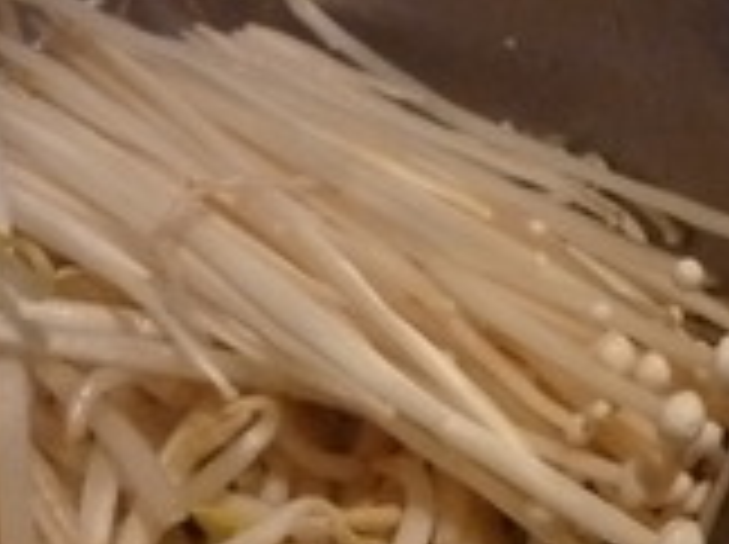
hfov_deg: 27.1
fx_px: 1367
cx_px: 824
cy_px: 560
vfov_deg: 21.6
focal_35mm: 65
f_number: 3.3
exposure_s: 1/25
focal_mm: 4.5
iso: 800
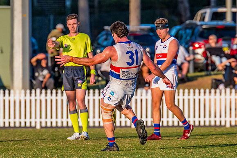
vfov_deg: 1.6
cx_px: 112
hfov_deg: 2.4
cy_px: 61
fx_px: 5585
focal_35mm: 848
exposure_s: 1/1600
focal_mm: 420
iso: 800
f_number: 7.1
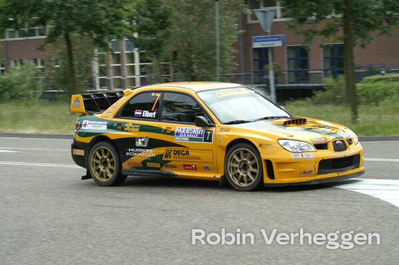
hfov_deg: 18.2
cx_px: 200
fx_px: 1246
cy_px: 132
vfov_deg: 12.2
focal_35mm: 112
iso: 100
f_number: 8
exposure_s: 1/250
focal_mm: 75
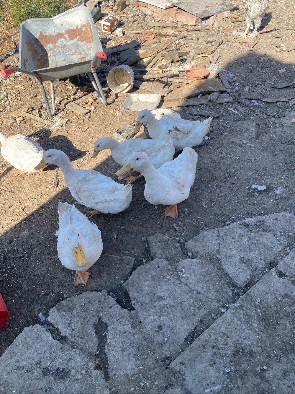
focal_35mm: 26
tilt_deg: -49.4
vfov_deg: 67.3
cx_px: 148
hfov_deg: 53.0
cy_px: 197
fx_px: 296
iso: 32
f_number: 1.8
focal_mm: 4.25
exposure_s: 1/1034
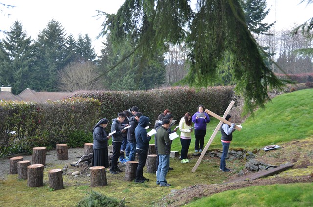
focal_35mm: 52
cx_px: 156
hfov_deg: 37.9
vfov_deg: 25.6
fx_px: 456
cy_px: 104
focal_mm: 35
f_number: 4.2
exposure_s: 1/80
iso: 400
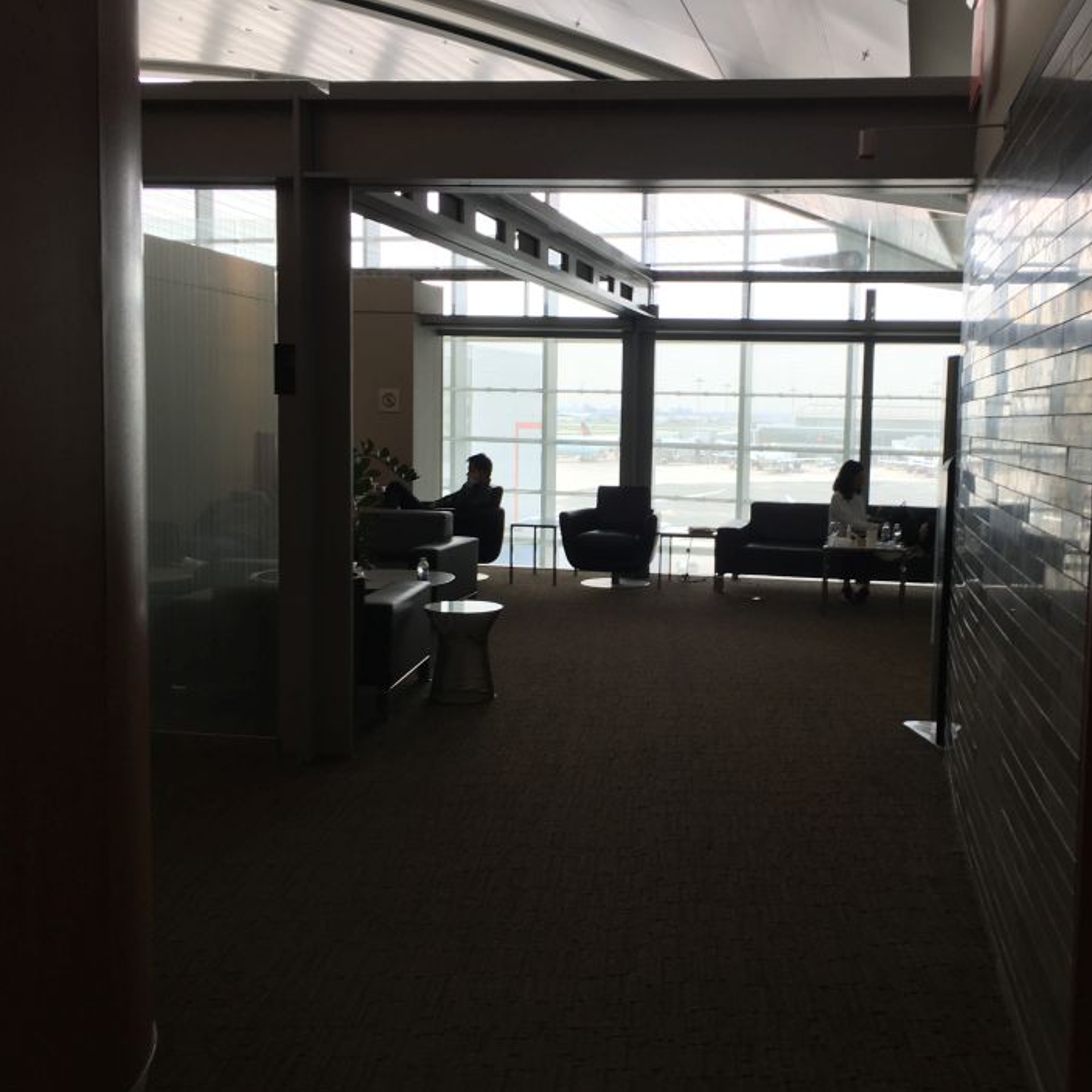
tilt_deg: -3.3
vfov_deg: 47.2
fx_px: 1249
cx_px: 693
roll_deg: -2.2
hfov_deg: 46.7
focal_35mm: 35
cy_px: 547
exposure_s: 1/60
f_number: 2.2
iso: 25
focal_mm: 4.15
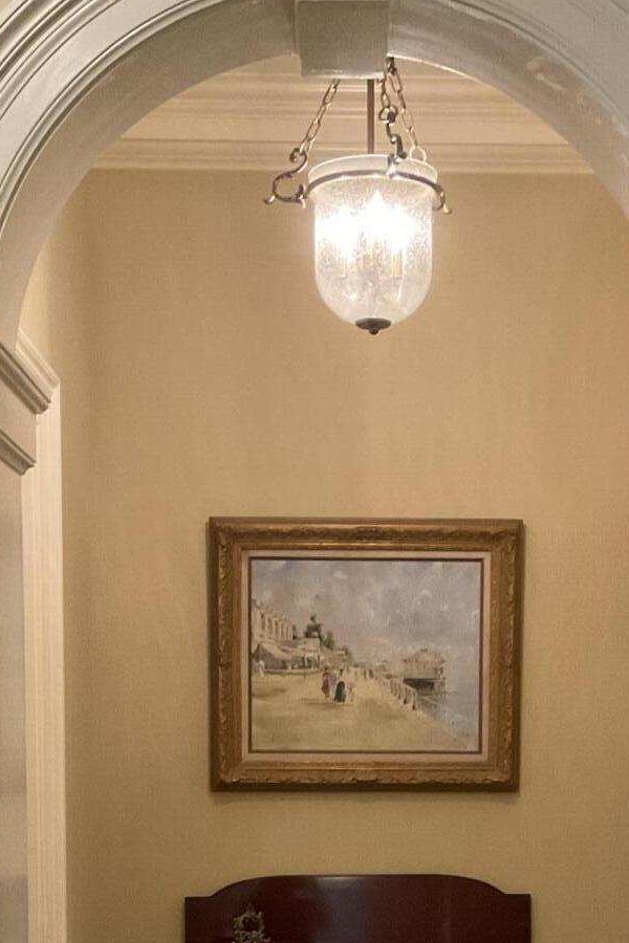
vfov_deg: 29.0
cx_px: 389
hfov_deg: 20.3
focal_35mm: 67
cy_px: 837
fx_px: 1756
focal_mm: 3
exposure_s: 1/60
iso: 250
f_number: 1.8
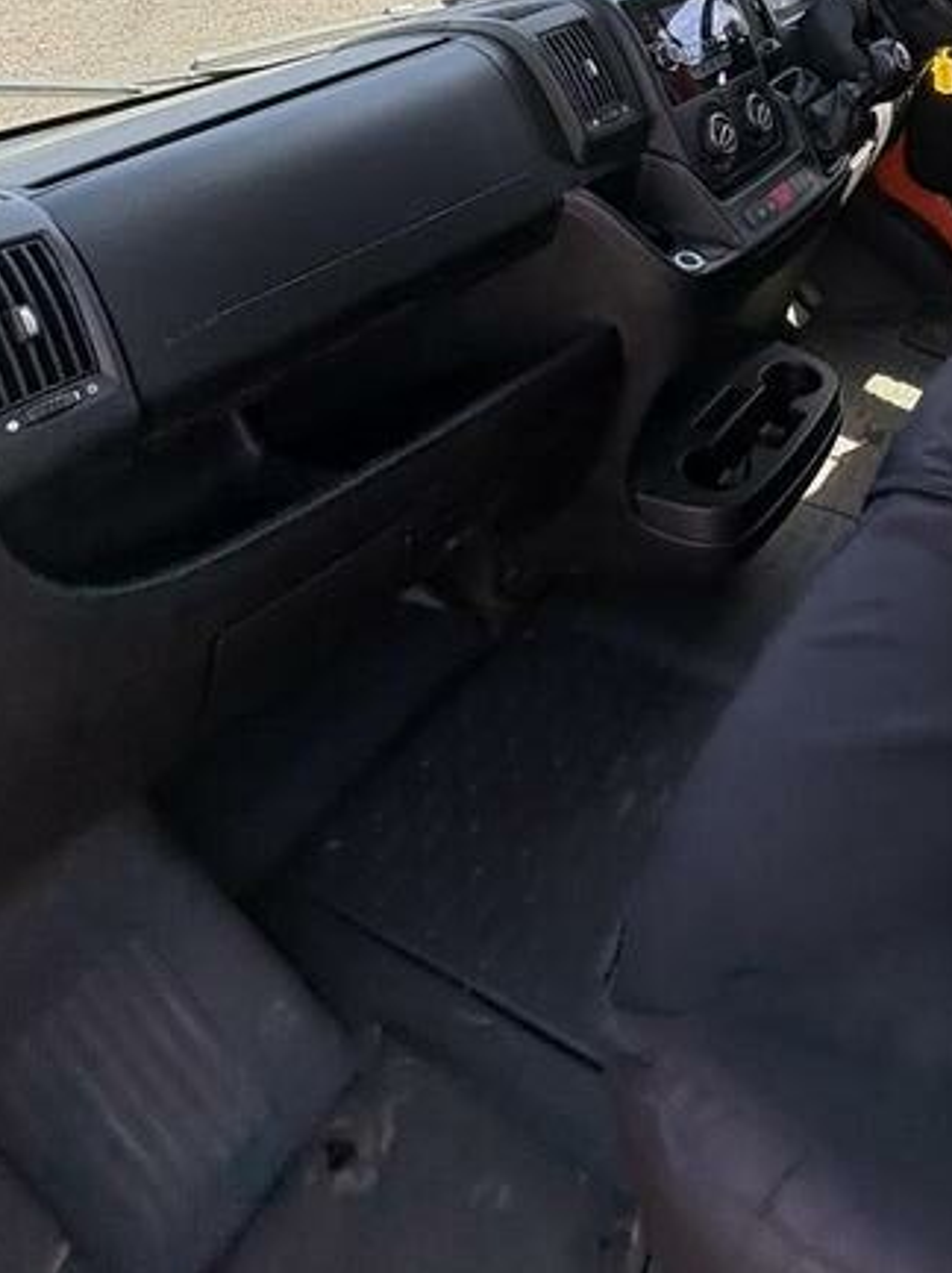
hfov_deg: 43.5
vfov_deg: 49.6
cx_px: 876
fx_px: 1065
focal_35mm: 29
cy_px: -15
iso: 40
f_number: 2.2
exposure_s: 1/260
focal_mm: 2.22
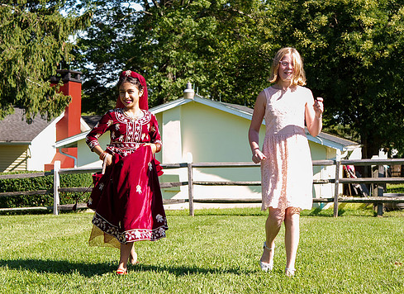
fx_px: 808
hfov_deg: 28.0
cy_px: 116
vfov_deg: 20.6
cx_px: 177
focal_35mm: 70
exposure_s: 1/200
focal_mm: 35
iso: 100
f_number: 4
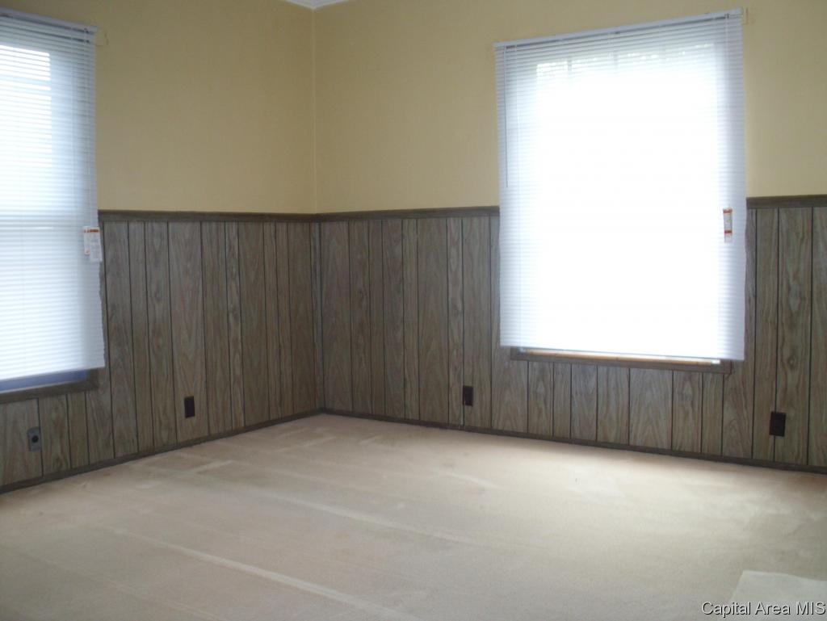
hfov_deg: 49.0
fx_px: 908
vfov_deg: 37.8
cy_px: 310
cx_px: 414
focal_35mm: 38
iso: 200
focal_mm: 6.3
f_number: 2.9
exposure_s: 1/60
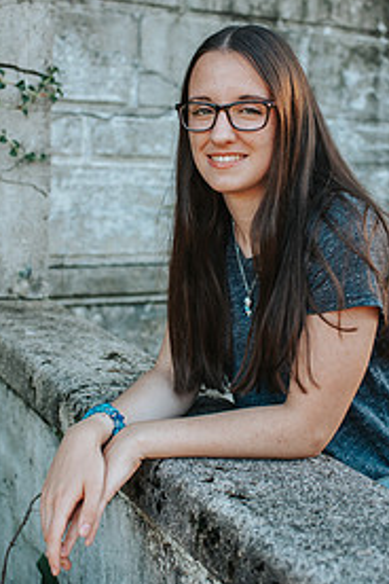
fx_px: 924
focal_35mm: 57
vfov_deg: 34.9
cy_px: 222
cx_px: 252
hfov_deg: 23.7
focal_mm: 35
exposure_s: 1/500
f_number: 2.8
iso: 560
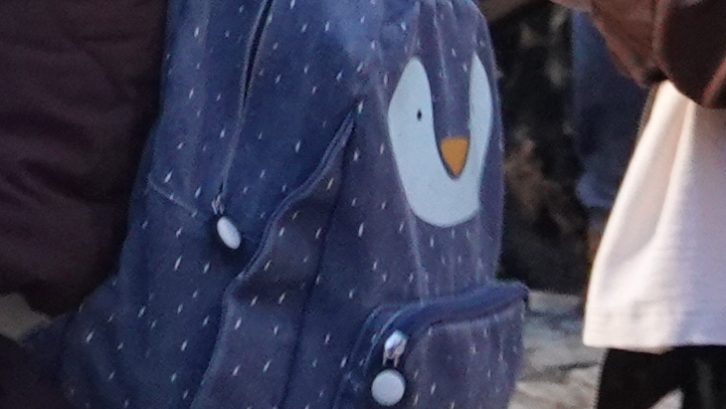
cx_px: -580
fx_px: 9223
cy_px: -1064
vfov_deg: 2.5
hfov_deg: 4.5
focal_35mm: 479
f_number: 3.5
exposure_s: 1/25
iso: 800
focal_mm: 22.19
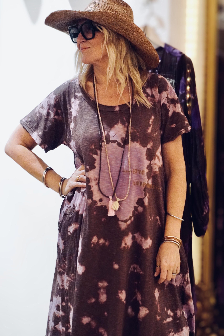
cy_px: 168
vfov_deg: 30.5
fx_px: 616
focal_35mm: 66
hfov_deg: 20.6
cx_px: 112
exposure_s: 1/80
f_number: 5.6
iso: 6400
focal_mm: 44
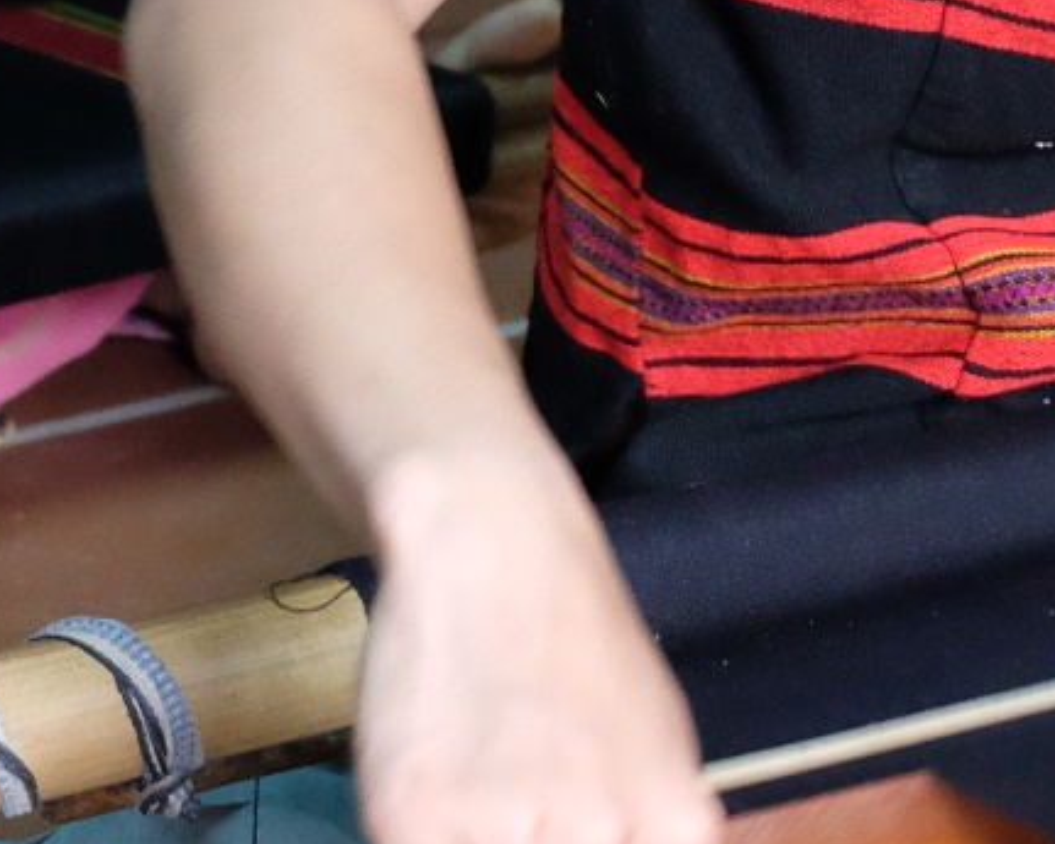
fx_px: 5590
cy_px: -171
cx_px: 678
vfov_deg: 8.5
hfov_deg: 10.8
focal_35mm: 179
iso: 3200
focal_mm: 27.7
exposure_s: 1/60
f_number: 3.2
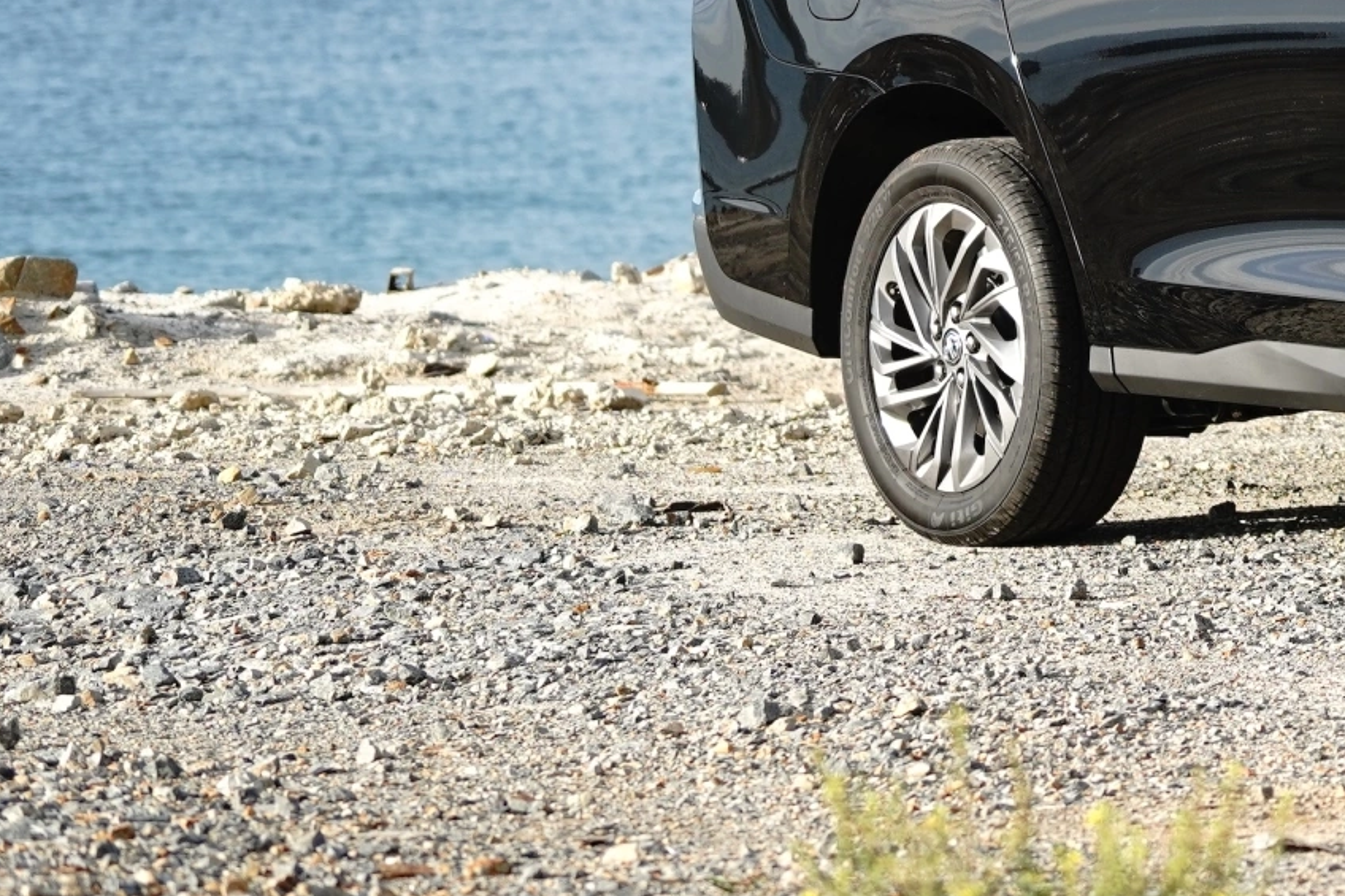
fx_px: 10570
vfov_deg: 4.8
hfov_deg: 7.2
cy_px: -306
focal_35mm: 283
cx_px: 1827
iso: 320
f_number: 4
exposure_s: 1/1250
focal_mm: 100
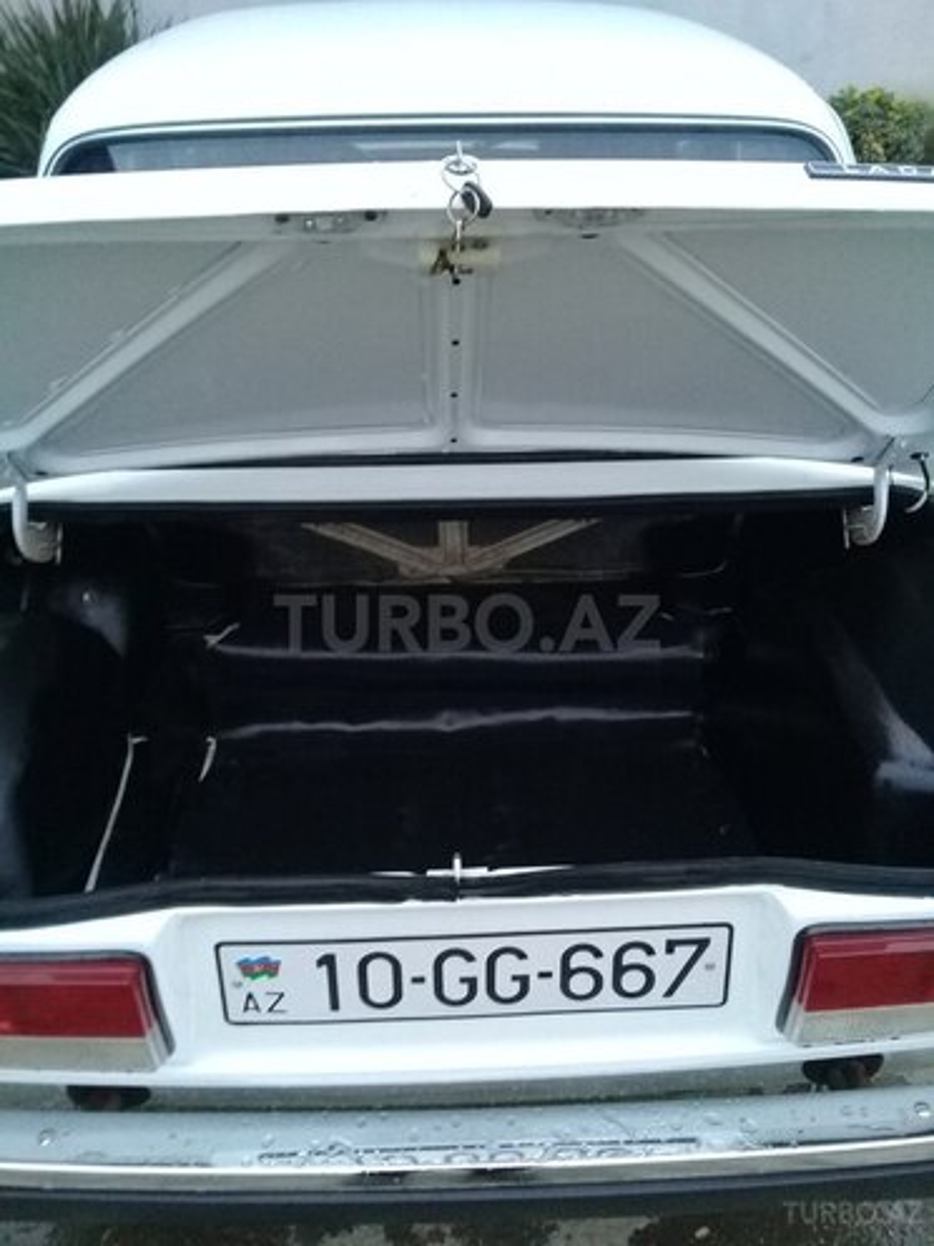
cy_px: 623
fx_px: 1115
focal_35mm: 31
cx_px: 467
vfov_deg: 58.4
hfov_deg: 45.4
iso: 200
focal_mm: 3.3
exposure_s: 1/40
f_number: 2.2
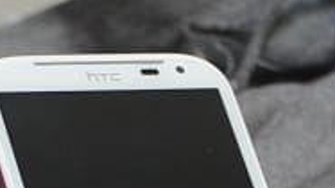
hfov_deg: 6.6
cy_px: 288
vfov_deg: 3.7
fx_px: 2912
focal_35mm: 328
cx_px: 59
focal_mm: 70
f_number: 5.3
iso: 3200
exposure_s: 1/60
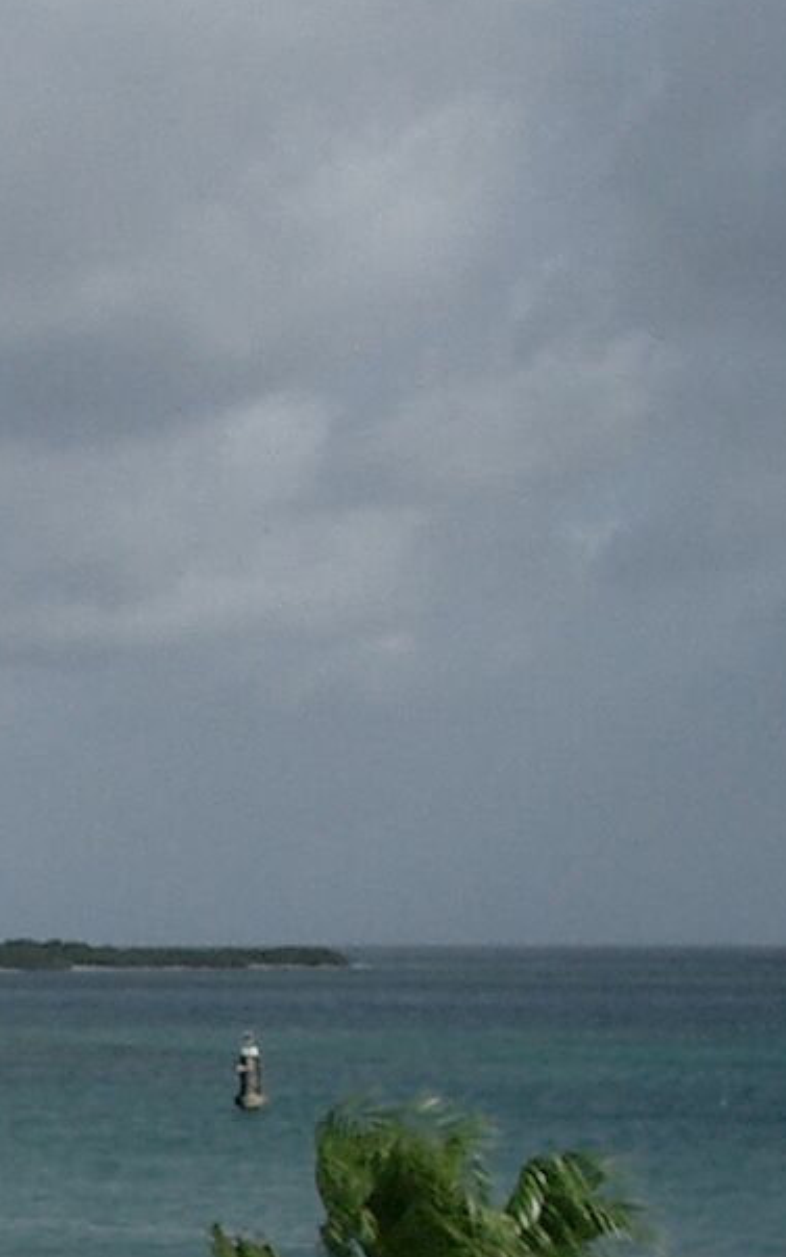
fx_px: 4317
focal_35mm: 126
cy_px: 1238
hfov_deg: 9.9
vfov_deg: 16.3
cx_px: -586
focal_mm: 5.8
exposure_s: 1/640
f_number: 4.3
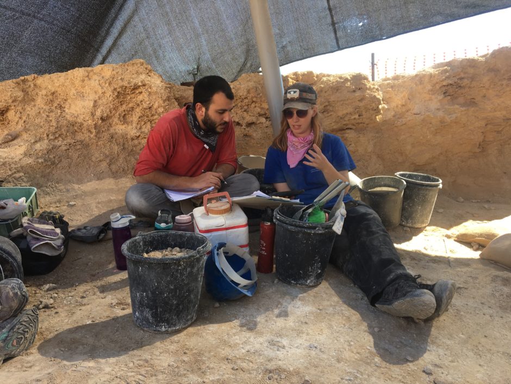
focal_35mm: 29
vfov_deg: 48.2
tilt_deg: -8.9
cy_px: 192
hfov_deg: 61.7
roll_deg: +1.6
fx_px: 428
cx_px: 256
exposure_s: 1/386
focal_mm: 4.15
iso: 25
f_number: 2.2
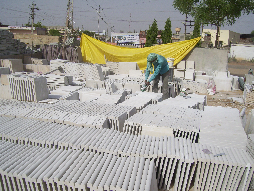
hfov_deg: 51.3
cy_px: 96
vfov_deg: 39.7
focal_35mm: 36
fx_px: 265
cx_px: 127
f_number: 4.8
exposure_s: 1/1250
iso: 80
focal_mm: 6
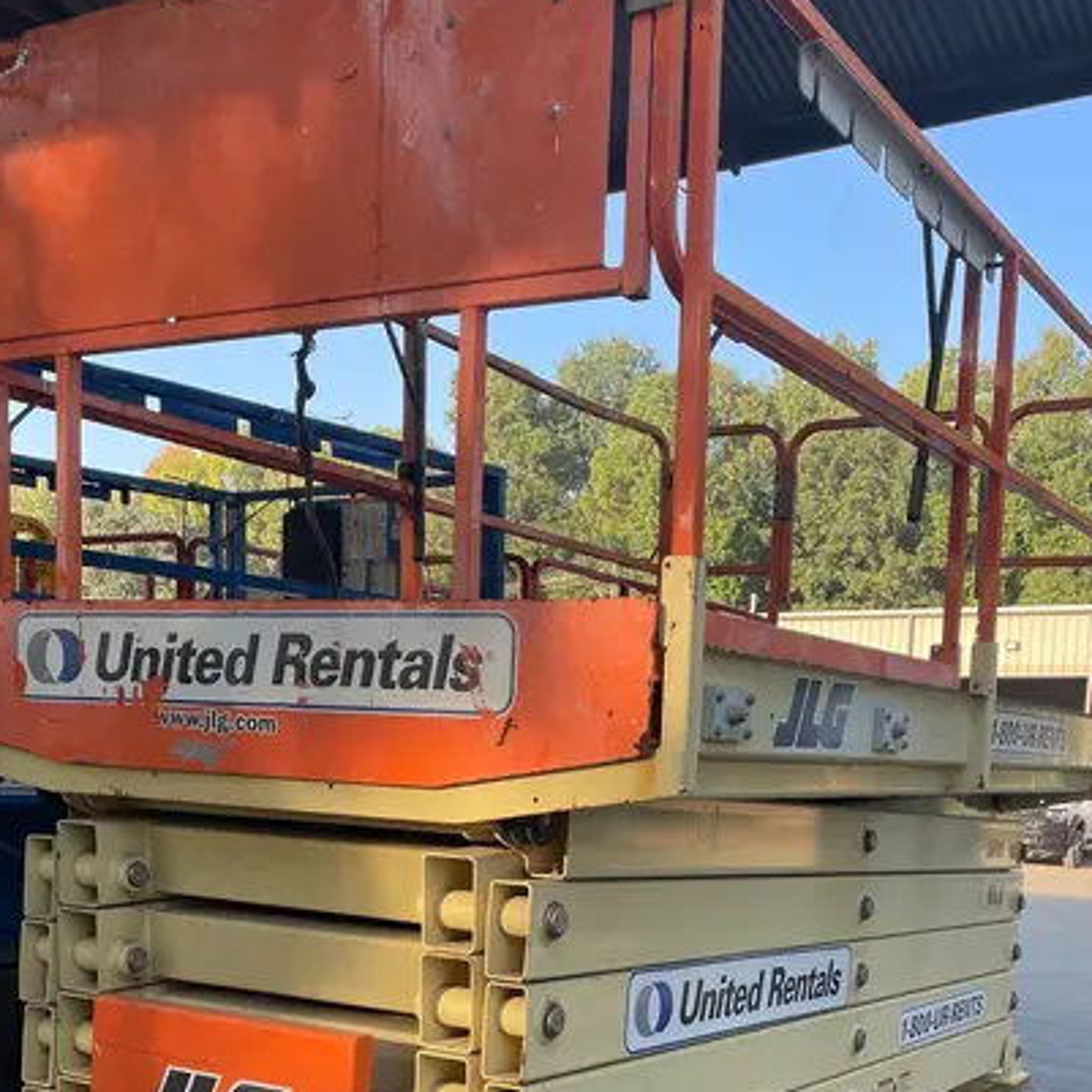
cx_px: 626
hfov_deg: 39.9
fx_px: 1499
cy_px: 900
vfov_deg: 38.3
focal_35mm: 42
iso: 32
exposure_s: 1/401
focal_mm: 4.2
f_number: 1.6
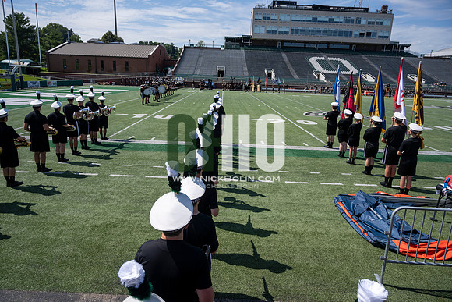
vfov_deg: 53.2
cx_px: 226
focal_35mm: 24
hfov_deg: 73.7
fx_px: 301
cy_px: 151
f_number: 5
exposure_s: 1/1600
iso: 200
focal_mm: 24
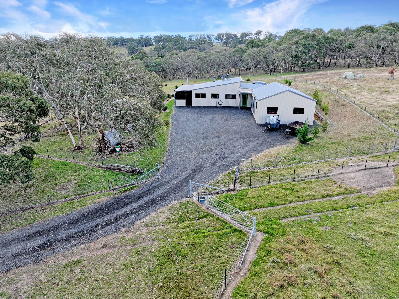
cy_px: 150
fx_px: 277
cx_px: 200
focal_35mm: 24
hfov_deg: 71.6
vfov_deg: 56.8
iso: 400
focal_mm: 12.29
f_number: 2.8
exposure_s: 1/1250
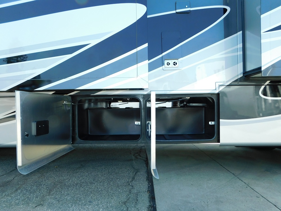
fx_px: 187
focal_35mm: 23
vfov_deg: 58.9
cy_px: 106
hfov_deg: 73.9
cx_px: 140
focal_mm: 4
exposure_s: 1/320
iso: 125
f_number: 3
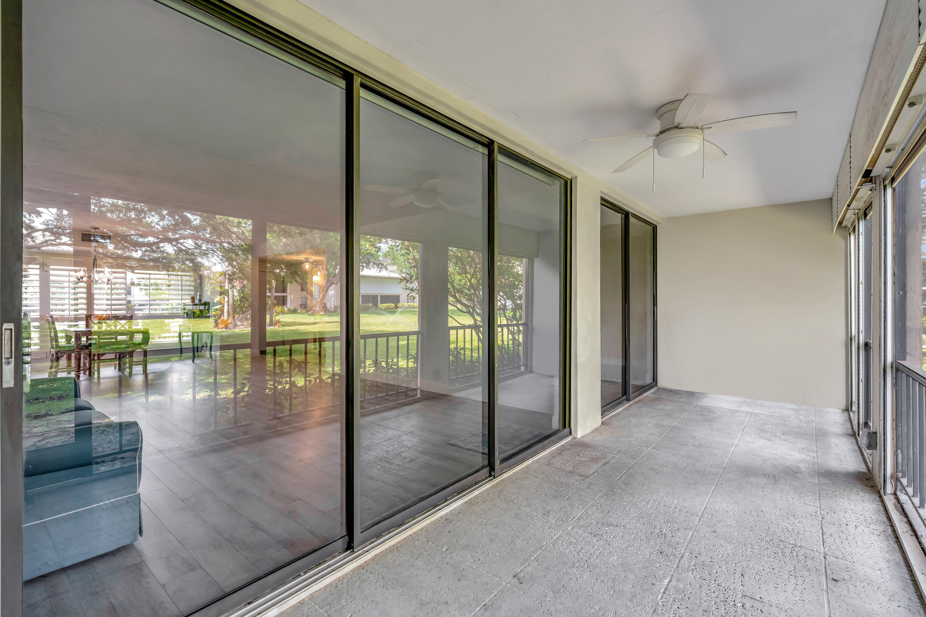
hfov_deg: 96.7
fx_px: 412
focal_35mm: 16
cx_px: 463
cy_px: 308
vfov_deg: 73.7
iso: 500
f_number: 5.6
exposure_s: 1/30
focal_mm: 16
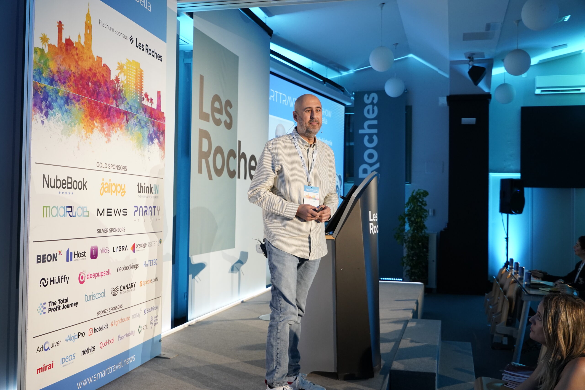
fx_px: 585
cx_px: 292
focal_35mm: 36
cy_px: 195
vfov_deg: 36.9
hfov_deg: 53.1
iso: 3200
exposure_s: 1/160
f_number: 4
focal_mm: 36
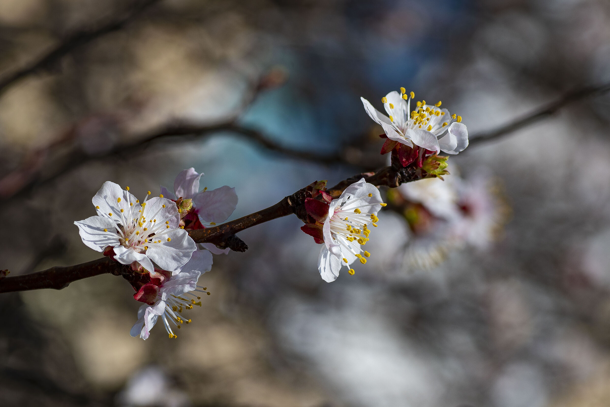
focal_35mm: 135
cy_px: 204
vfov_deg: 10.2
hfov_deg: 15.2
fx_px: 2287
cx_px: 305
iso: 100
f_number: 9
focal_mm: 90
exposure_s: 1/250
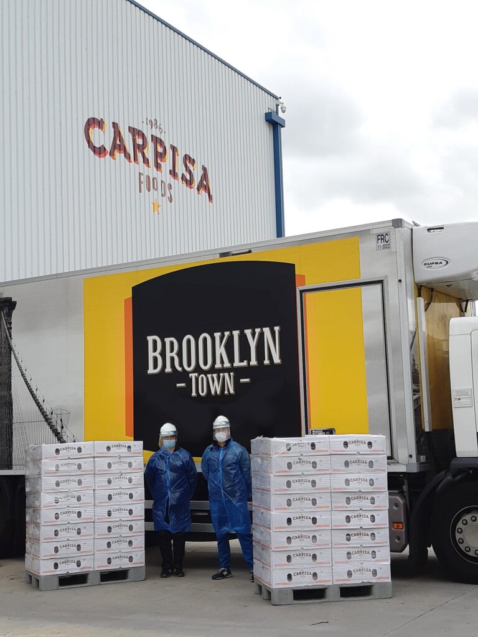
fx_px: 479
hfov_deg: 53.1
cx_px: 239
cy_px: 318
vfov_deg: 67.3
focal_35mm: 26
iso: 40
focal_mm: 3.93
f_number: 1.7
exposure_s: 1/1905
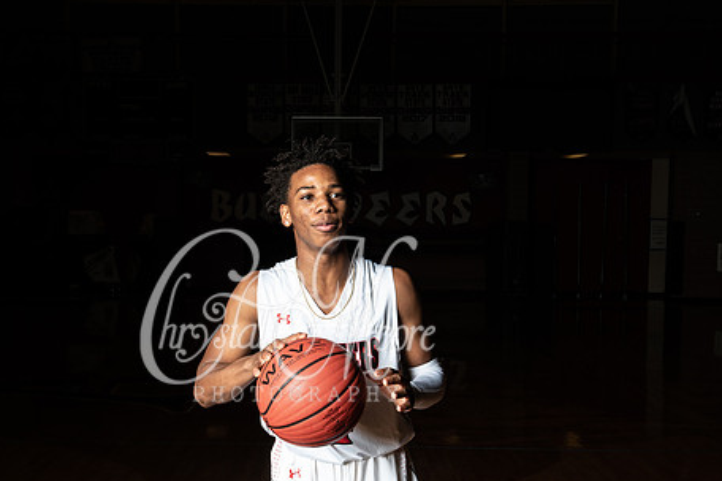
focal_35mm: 56
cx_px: 314
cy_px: 300
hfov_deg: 35.6
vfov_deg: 24.1
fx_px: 1123
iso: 320
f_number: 14
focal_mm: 44
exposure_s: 1/200
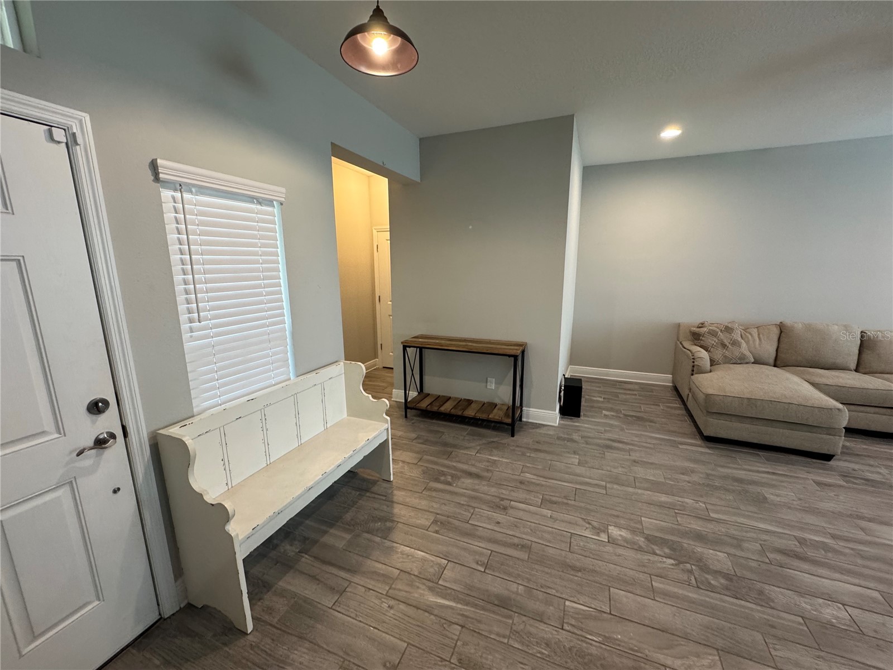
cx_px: 446
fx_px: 361
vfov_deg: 85.7
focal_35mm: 14
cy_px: 335
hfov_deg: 102.1
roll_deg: +0.2
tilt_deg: -13.6
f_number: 2.2
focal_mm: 2.22
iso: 250
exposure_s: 1/60
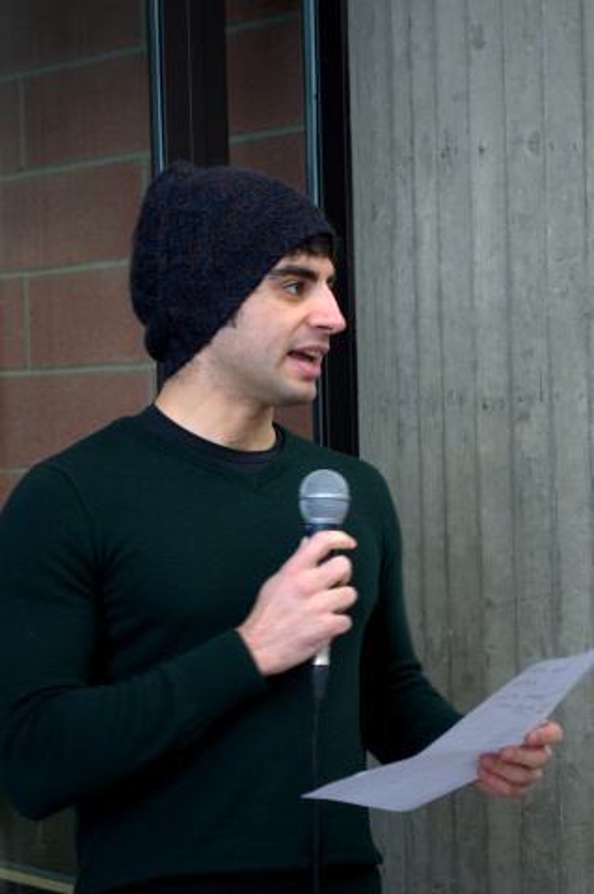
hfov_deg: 16.5
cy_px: 447
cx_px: 297
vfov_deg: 24.6
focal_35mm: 82
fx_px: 2046
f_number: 5.6
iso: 400
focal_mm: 55
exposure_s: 1/20
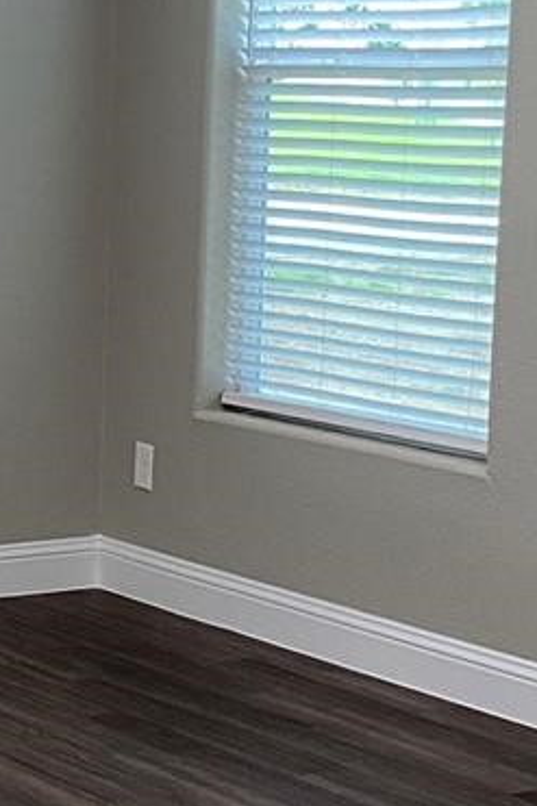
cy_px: 441
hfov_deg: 12.0
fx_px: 2508
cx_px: -37
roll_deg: -0.5
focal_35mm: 112
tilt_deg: -9.4
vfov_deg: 18.3
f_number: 1.8
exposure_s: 1/60
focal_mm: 4.25
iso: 80
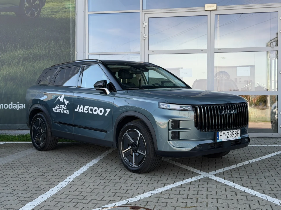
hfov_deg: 39.7
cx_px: 140
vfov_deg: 30.3
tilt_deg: -0.7
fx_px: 390
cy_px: 105
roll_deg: -0.8
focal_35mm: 48
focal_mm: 6.76
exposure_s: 1/418
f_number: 1.78
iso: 64
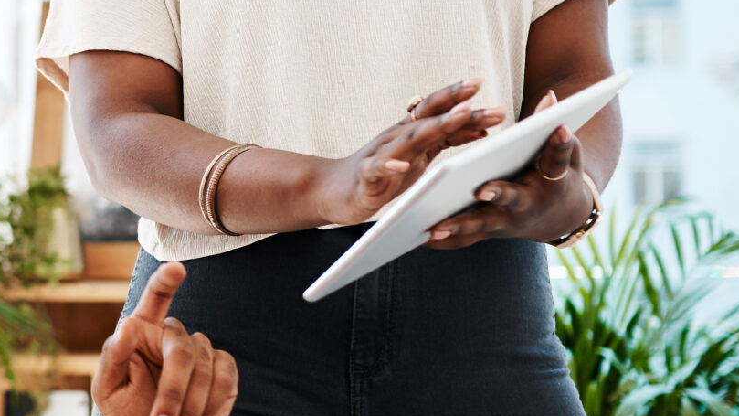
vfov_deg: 10.4
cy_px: 145
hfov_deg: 17.5
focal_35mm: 116
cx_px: -187
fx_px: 2273
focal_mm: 35
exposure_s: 1/320
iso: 250
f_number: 2.2
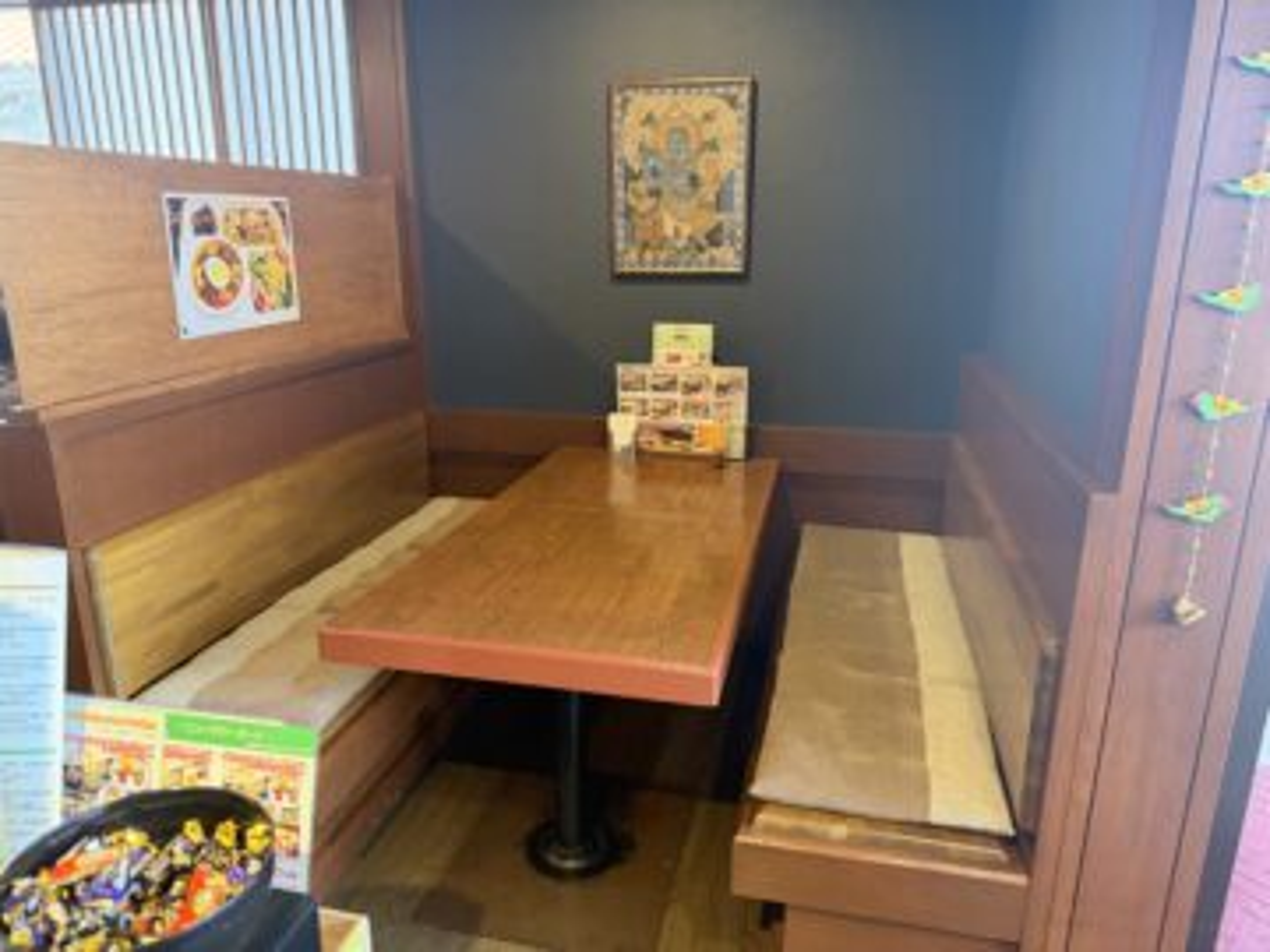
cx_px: 635
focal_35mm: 24
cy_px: 476
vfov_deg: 56.8
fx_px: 881
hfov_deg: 71.6
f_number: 1.78
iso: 640
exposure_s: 1/60
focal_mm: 6.76
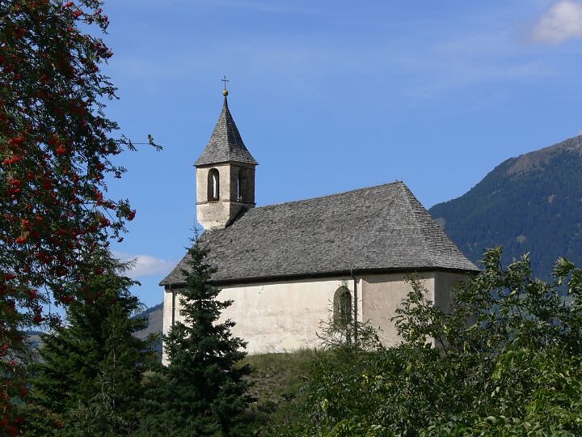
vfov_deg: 10.9
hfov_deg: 14.5
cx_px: 291
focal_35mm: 136
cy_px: 218
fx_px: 2287
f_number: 8
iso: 100
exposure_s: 1/400
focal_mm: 28.7
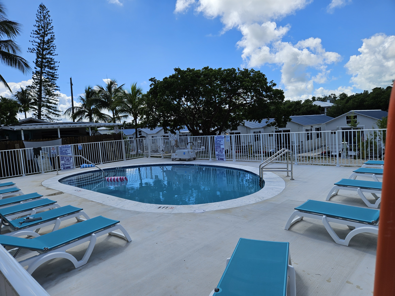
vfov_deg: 58.9
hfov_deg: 73.9
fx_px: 262
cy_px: 148
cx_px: 198
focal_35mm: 23
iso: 25
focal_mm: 5.4
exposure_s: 1/2517
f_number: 1.8
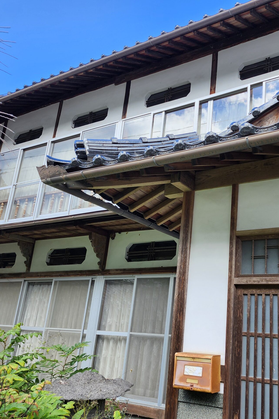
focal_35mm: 32
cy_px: 210
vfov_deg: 58.7
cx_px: 198
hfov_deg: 40.3
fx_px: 372
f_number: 1.8
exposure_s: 1/248
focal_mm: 5.54
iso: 25
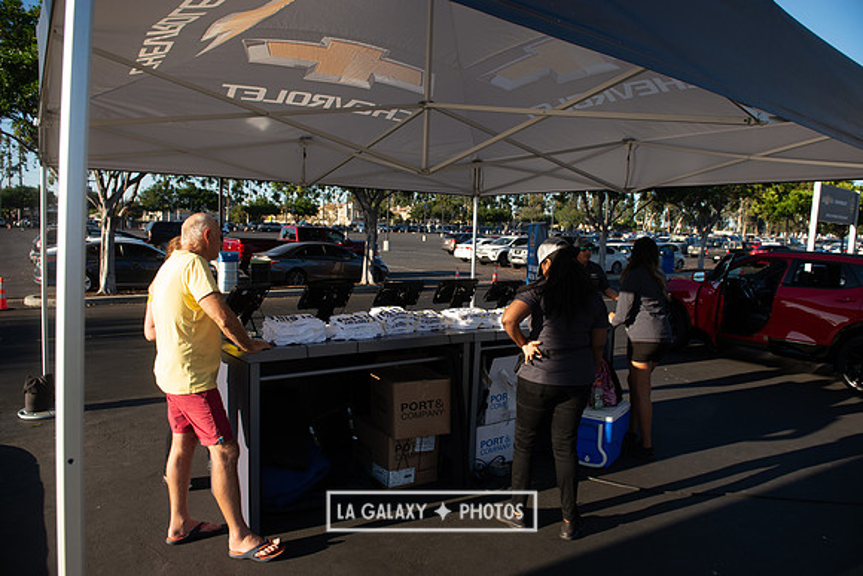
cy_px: 288
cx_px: 432
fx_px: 575
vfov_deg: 53.2
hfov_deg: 73.7
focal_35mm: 24
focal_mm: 24
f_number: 4.5
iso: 200
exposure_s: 1/1000
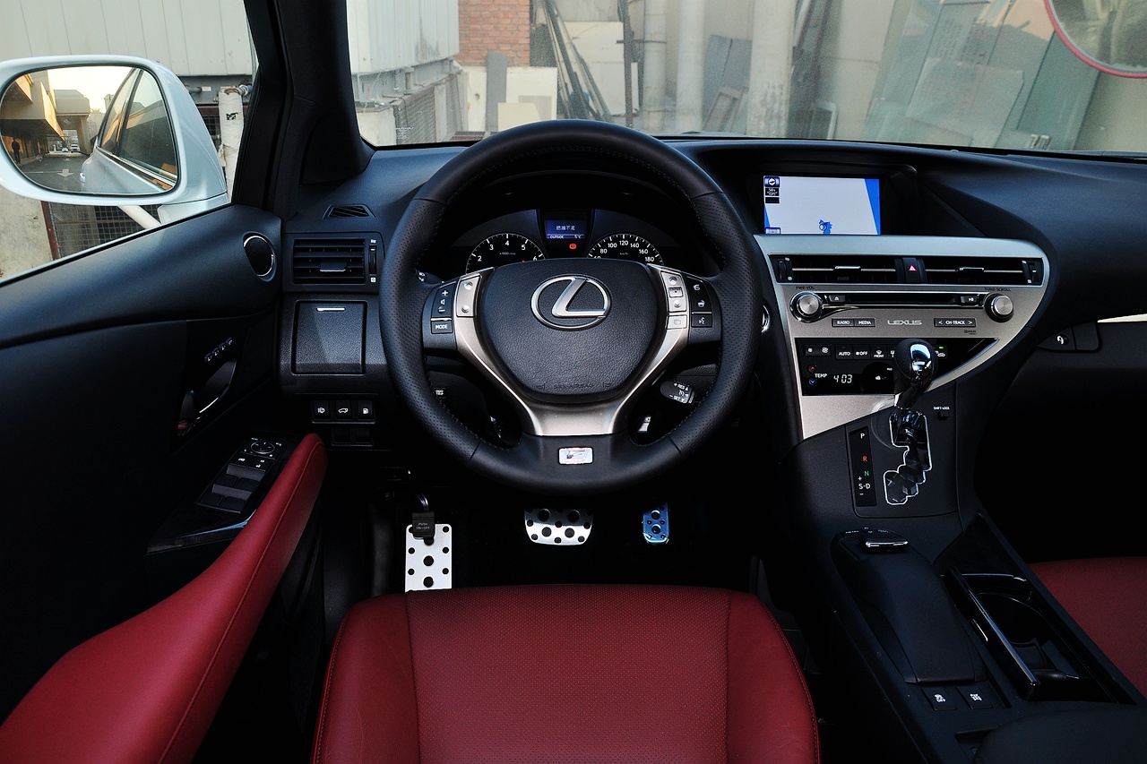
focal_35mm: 27
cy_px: 382
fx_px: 860
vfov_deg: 47.9
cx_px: 574
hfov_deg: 67.4
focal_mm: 18
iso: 250
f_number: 5.6
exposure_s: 1/60
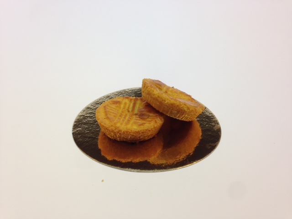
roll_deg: +0.1
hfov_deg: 55.4
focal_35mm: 33
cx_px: 146
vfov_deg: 42.9
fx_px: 278
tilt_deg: -27.7
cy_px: 110
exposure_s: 1/33
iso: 50
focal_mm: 4.12
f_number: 2.4
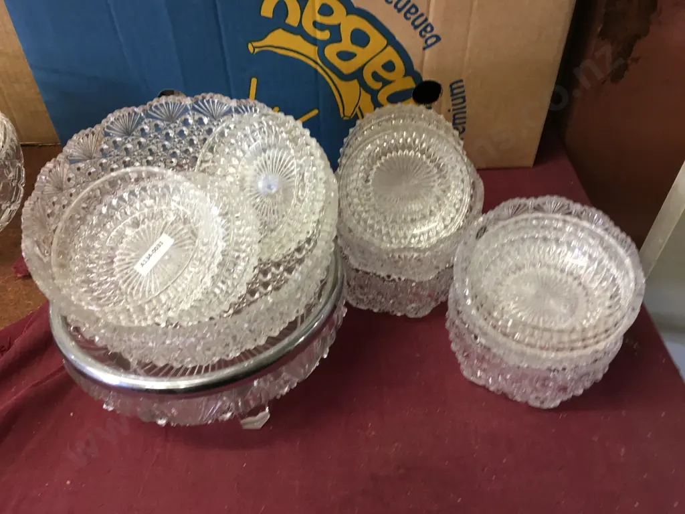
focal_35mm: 29
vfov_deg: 48.2
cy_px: 257
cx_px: 342
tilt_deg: -43.9
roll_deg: -0.5
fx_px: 574
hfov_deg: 61.7
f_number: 2.2
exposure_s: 1/17
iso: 50
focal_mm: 4.15
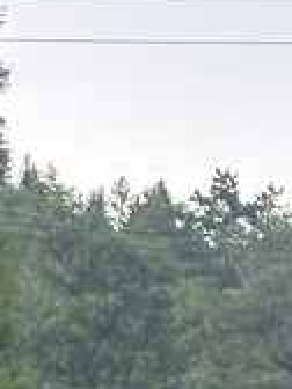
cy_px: 824
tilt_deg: -1.3
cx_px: -222
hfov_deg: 5.0
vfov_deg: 6.5
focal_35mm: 293
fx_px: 3295
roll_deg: -5.5
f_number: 1.78
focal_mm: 6.86
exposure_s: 1/66
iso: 80
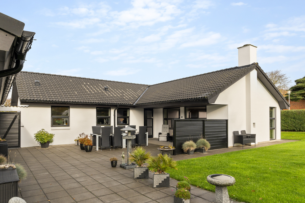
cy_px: 102
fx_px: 203
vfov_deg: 53.1
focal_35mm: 24
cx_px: 152
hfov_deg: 73.7
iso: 200
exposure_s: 1/200
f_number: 8
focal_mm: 16
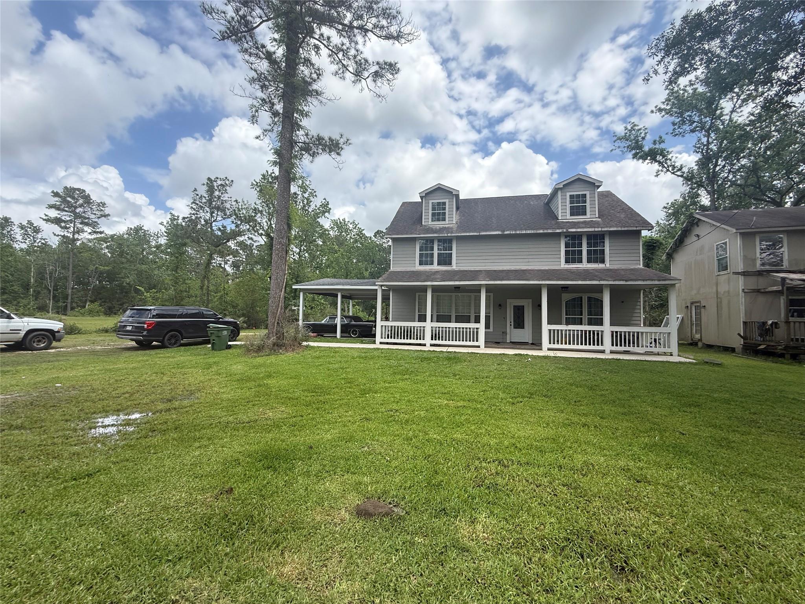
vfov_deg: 85.7
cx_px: 402
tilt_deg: +3.0
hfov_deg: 102.1
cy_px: 302
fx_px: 326
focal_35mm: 14
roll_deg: -1.9
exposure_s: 1/1431
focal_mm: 2.22
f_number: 2.2
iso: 64
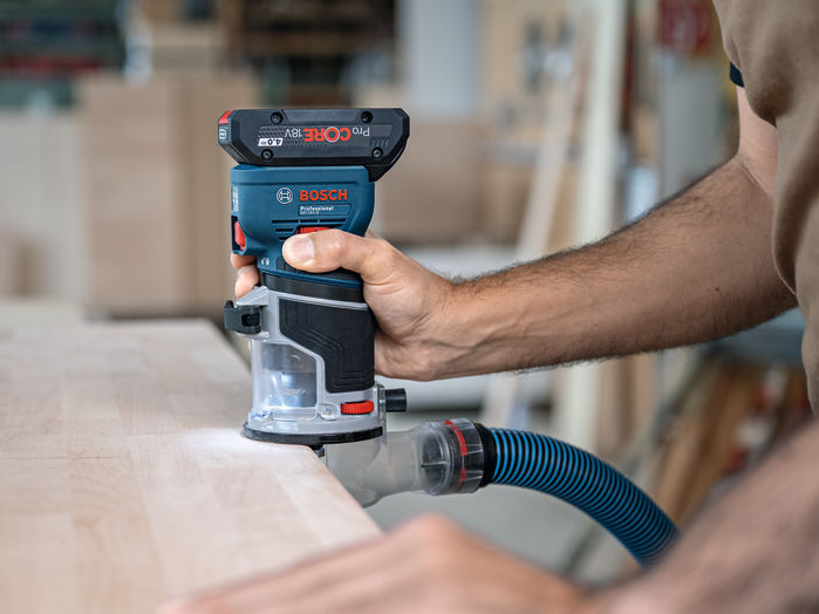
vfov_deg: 19.1
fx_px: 1821
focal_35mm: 77
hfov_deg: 25.3
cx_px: 364
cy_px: 308
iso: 1000
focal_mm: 70
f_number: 3.2
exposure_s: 1/200
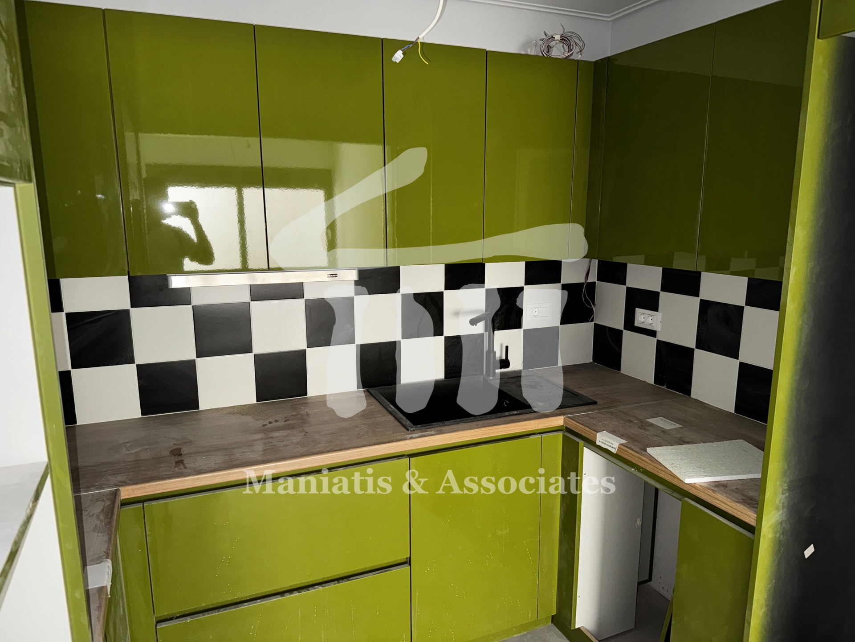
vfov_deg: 56.8
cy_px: 321
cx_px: 428
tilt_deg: -11.4
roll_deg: -0.1
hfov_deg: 71.6
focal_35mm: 24
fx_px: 593
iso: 100
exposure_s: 1/17
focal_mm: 6.76
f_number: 1.78
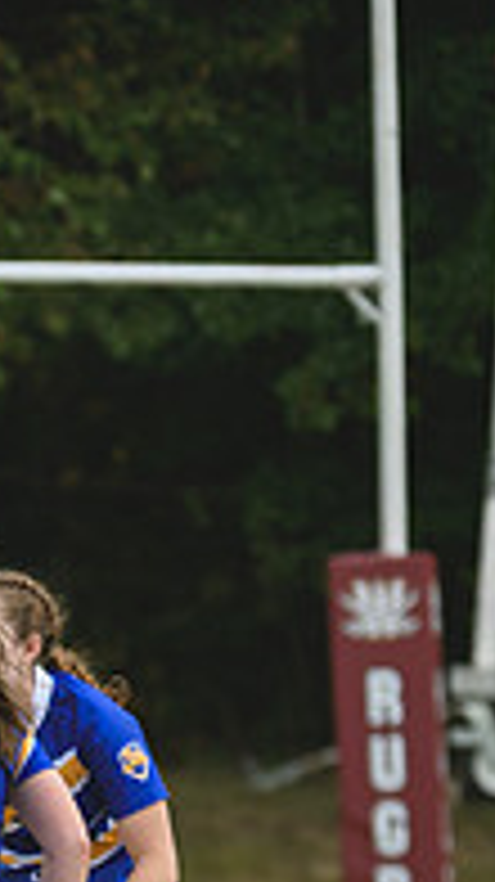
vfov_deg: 1.8
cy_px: 778
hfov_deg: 1.0
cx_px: -490
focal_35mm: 1207
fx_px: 28213
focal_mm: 260
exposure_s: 1/1000
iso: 220
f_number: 5.6
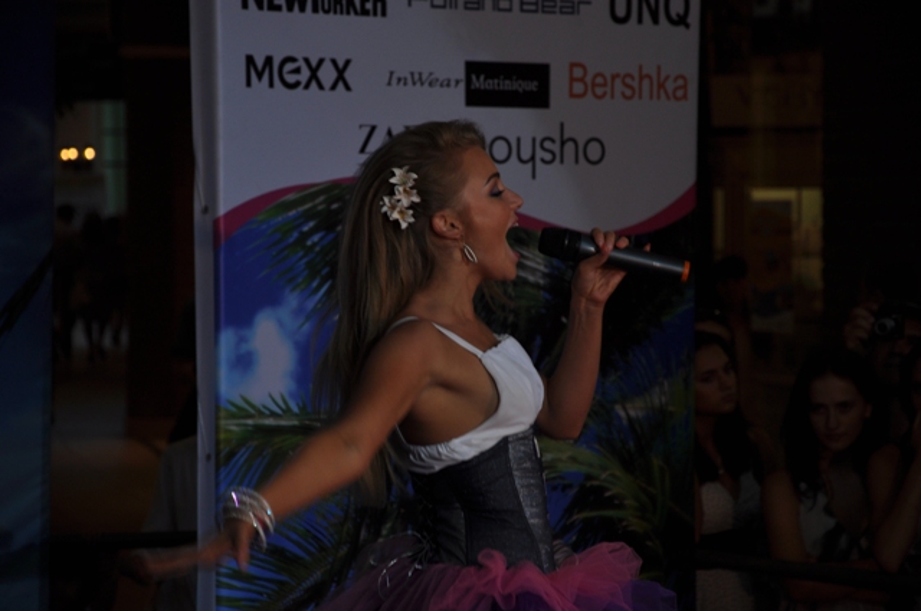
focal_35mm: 158
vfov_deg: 8.7
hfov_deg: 13.1
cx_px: 460
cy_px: 306
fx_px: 4024
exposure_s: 1/160
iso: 200
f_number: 5.6
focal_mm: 105
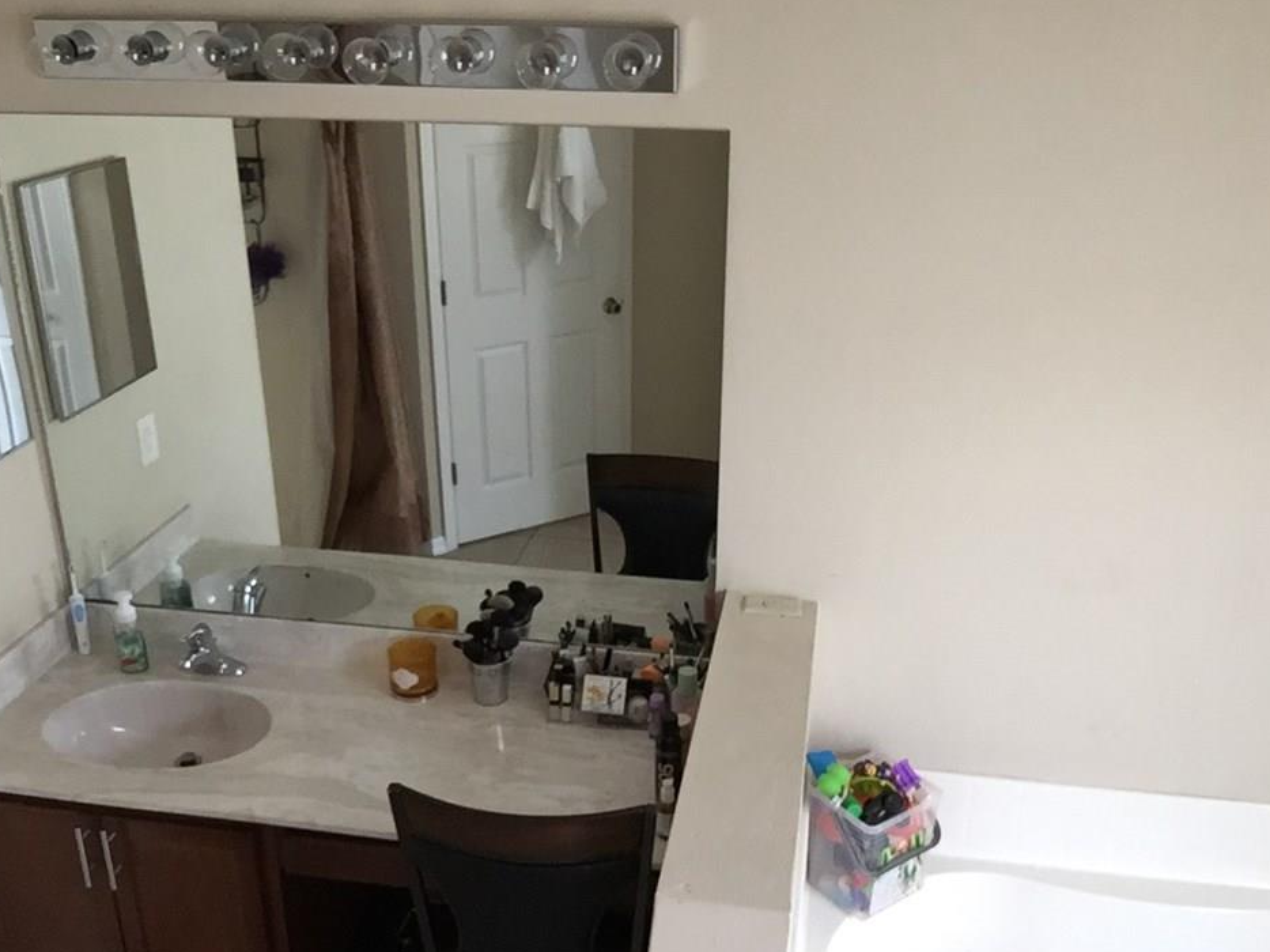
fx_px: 1247
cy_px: 513
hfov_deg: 54.0
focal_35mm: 34
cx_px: 636
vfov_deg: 41.7
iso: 160
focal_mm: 2.65
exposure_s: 1/30
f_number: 2.2
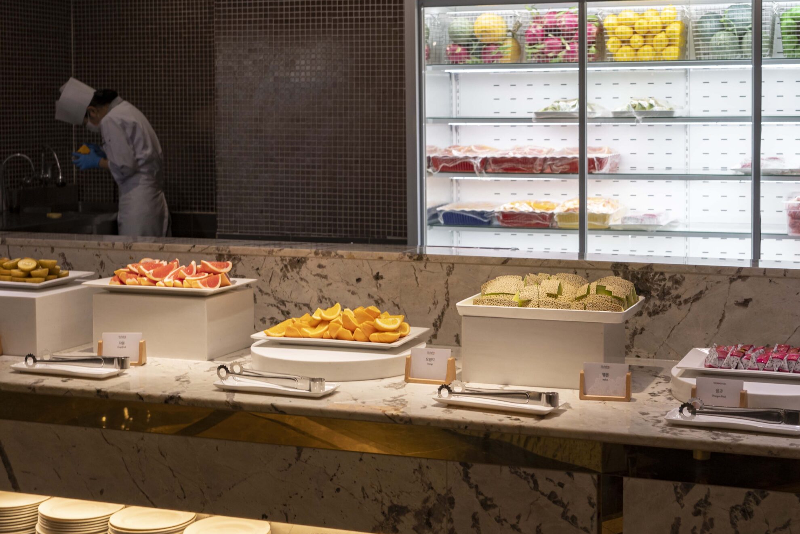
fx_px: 1178
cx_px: 491
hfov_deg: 37.3
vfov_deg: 25.5
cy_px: 214
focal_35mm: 53
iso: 250
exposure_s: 1/60
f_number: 5.6
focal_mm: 41
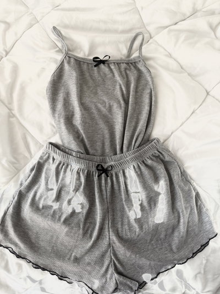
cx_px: 110
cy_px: 147
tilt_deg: -83.9
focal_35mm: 24
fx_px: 203
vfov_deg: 71.6
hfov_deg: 56.8
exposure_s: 1/122
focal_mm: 6.76
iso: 200
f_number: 1.78
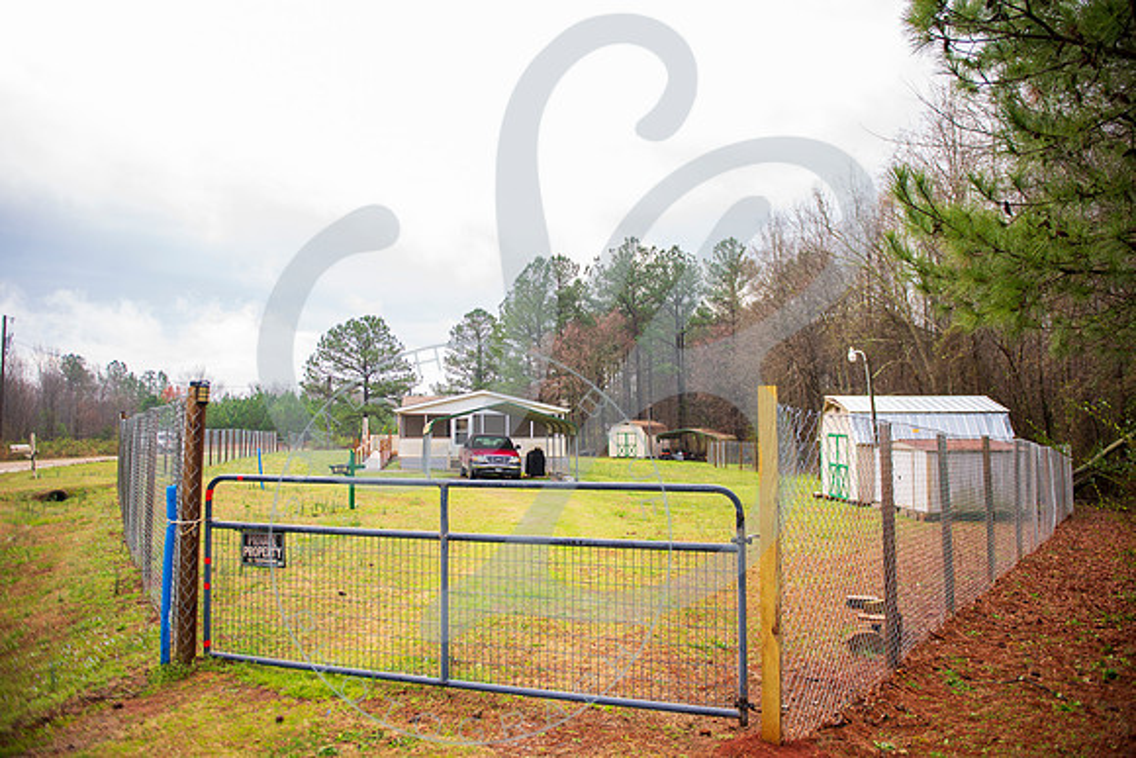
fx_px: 769
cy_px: 379
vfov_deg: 52.4
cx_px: 568
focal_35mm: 24
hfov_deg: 72.9
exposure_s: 1/400
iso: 200
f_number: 2.8
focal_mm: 24
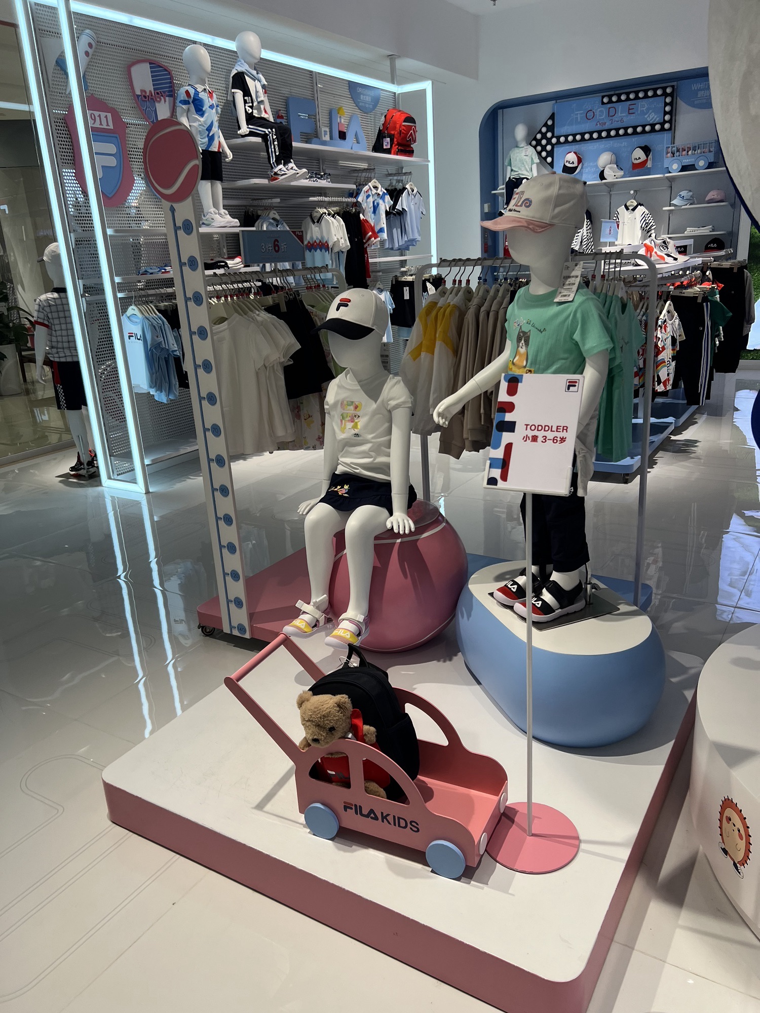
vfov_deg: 67.3
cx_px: 380
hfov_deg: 53.1
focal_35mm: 26
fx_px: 761
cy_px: 506
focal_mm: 5.7
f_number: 1.5
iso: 40
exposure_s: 1/275
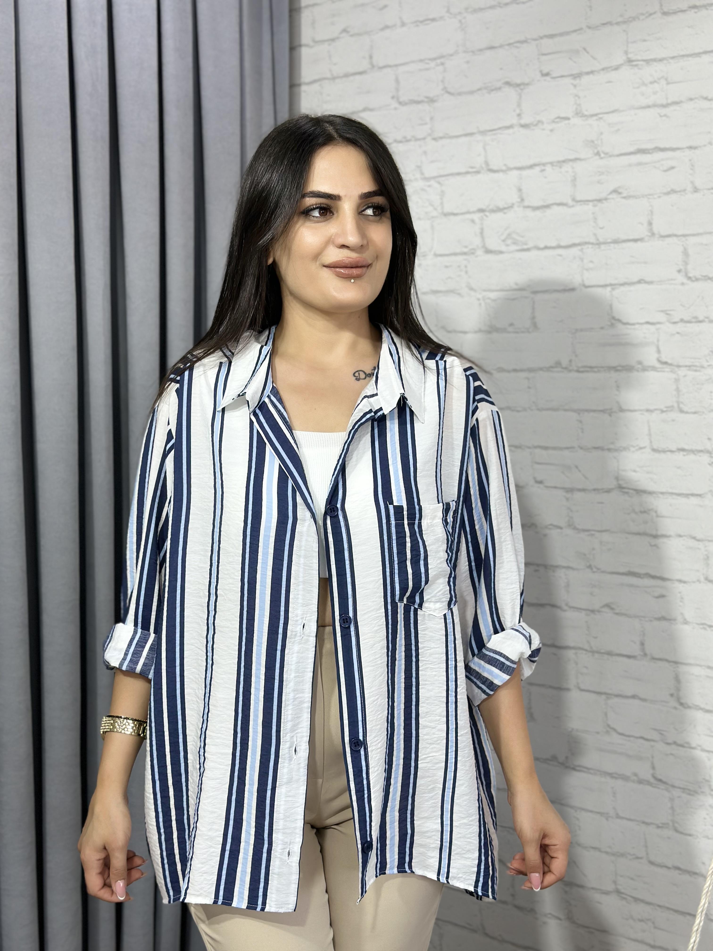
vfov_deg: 39.7
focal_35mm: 48
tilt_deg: -4.5
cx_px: 356
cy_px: 476
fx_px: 1318
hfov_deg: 30.3
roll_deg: -1.0
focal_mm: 6.86
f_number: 1.78
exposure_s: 1/100
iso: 80
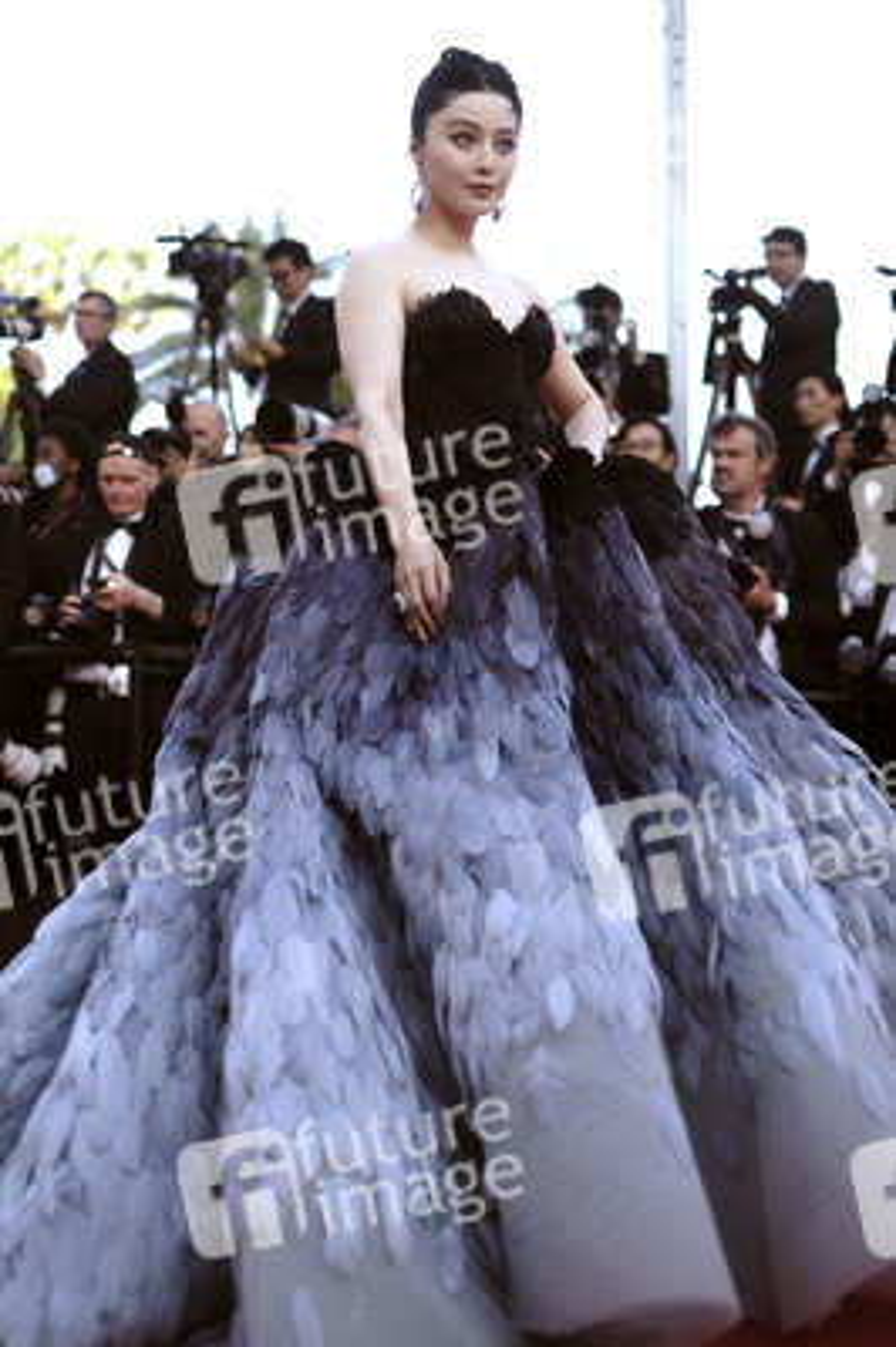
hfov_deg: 25.5
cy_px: 674
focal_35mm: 53
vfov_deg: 37.5
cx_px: 448
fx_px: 1982
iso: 80
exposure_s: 1/500
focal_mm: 35
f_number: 1.6
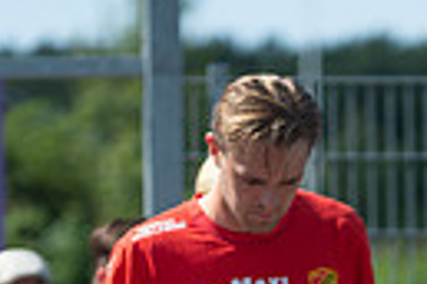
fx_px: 6191
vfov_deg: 2.6
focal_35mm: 522
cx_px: 306
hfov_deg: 3.9
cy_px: 723
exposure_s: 1/1600
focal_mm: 150
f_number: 4
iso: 180
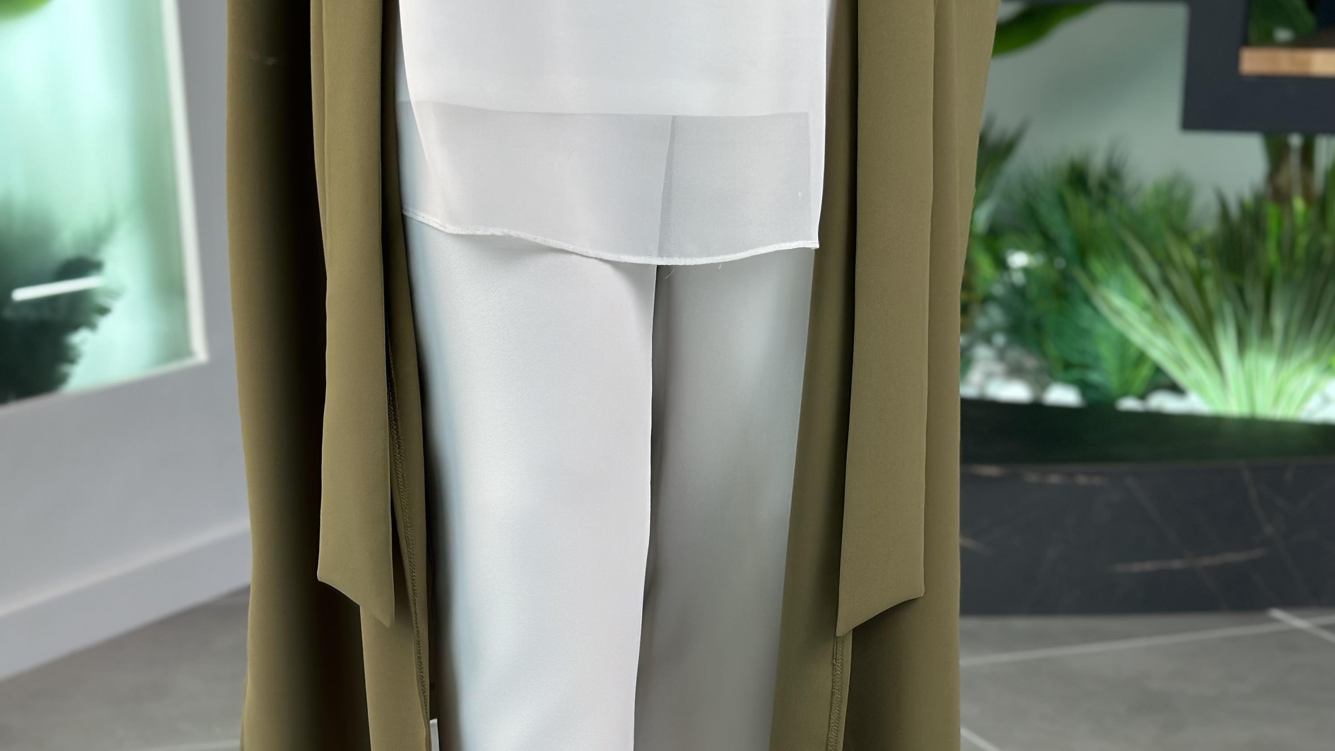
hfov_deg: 30.2
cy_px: 728
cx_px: 668
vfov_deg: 16.9
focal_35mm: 70
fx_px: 2478
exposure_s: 1/150
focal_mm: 6.86
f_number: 1.78
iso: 64
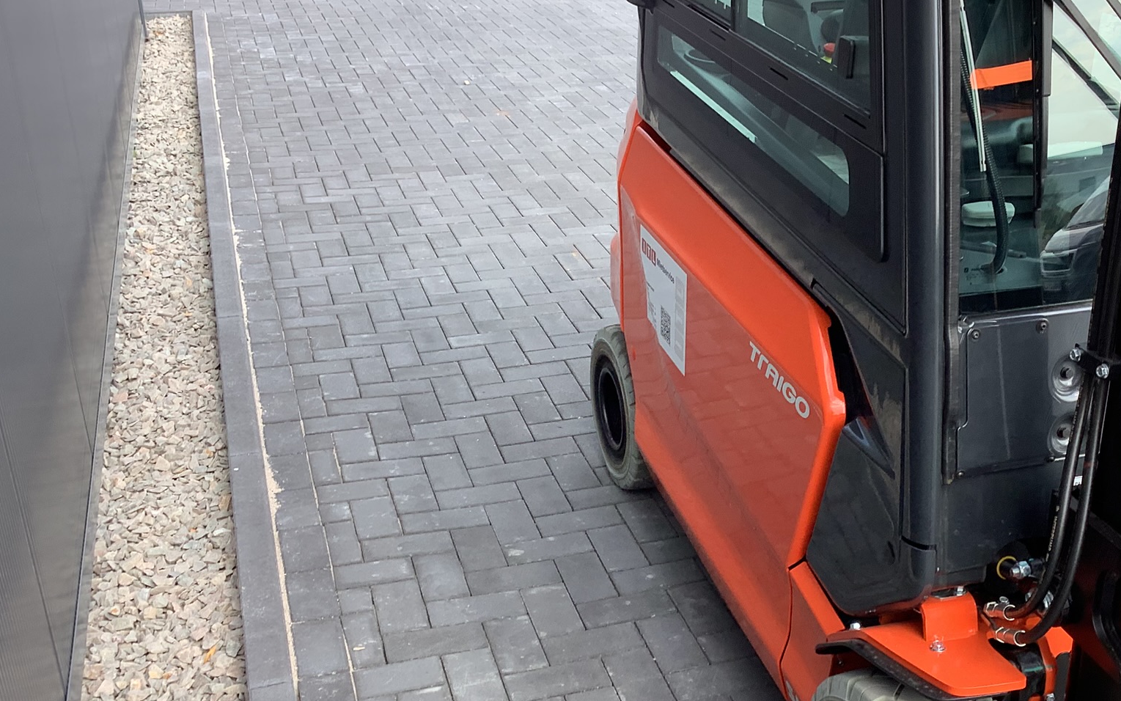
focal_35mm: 44
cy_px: 421
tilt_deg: -24.8
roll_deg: -0.5
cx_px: 720
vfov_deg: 29.1
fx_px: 1344
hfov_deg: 44.8
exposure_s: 1/192
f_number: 2.4
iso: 25
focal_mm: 3.3
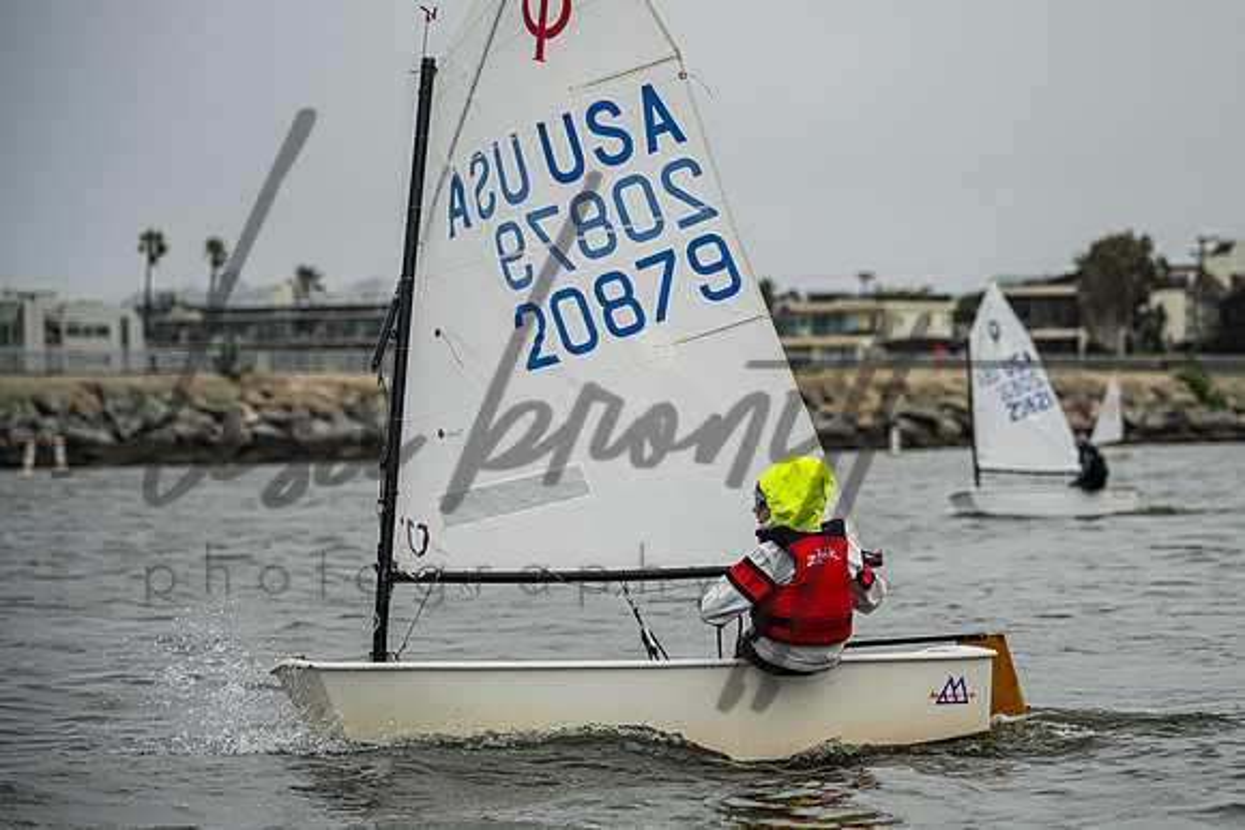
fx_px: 6807
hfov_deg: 10.4
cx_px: 742
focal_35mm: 197
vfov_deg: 7.0
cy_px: 393
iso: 320
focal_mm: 165
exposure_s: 1/3200
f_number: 4.8
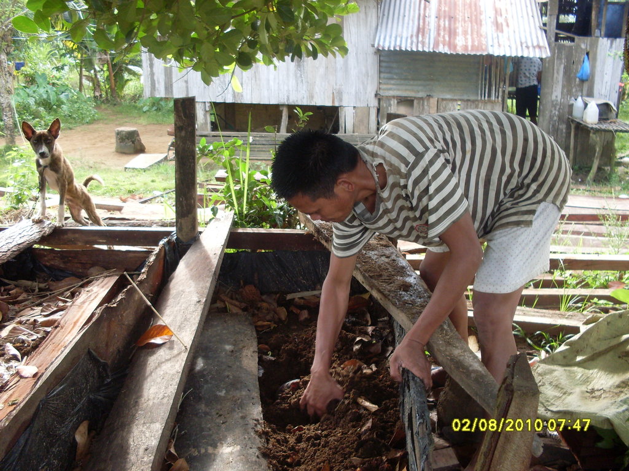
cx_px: 314
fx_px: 690
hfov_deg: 49.0
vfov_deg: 37.7
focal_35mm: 38
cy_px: 236
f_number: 2.8
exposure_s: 1/60
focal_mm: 6.3
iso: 100
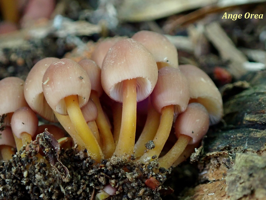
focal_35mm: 100
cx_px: 133
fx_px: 768
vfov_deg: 14.8
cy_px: 100
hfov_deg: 19.6
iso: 800
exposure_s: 1/40
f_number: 4.9
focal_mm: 18
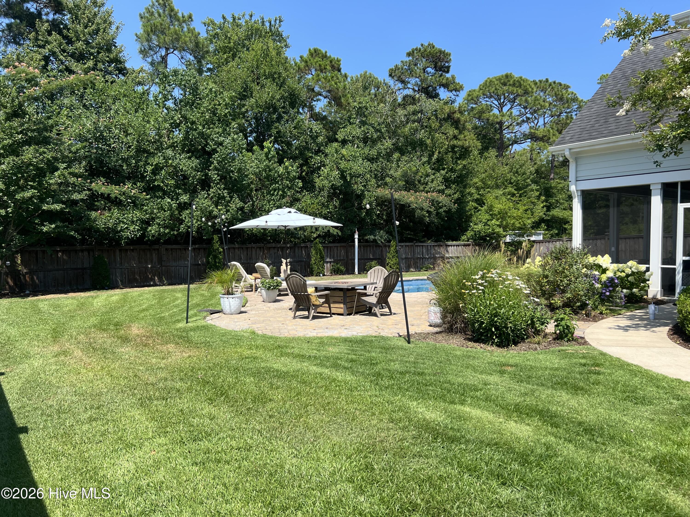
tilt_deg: -2.3
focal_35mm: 26
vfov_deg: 53.1
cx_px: 345
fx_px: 518
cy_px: 258
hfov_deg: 67.3
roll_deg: +0.4
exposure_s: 1/2353
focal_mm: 5.7
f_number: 1.5
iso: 50
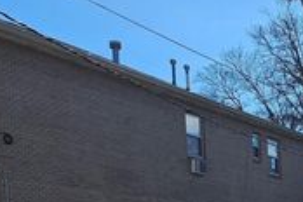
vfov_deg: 14.7
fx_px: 715
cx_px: 313
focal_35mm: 85
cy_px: 321
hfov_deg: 22.8
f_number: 1.8
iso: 50
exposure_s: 1/4886
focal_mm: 5
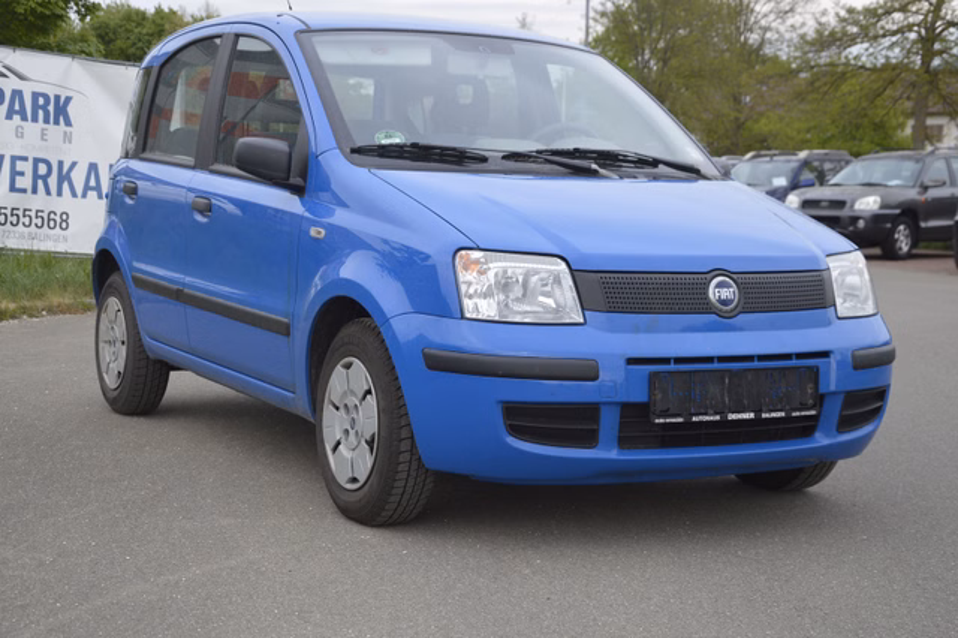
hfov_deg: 31.9
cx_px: 479
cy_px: 319
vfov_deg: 21.5
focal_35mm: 63
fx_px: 1676
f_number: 6.3
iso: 100
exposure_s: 1/160
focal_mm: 42
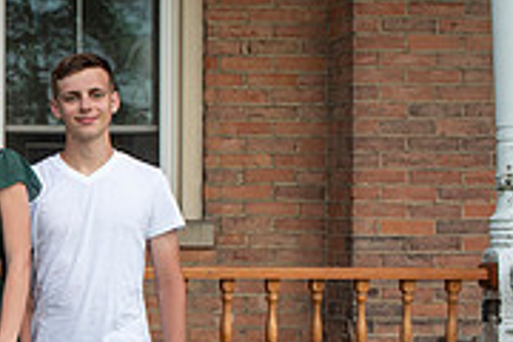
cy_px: 244
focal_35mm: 145
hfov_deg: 13.3
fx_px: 2066
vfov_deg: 9.5
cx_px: -288
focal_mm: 45
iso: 320
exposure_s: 1/125
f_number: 8
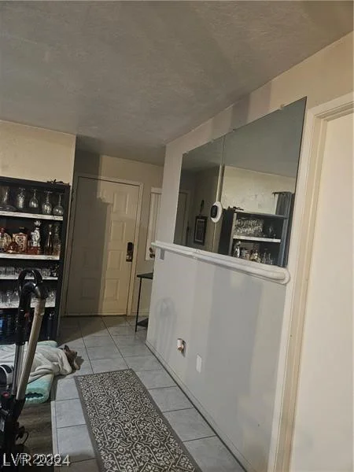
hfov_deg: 58.9
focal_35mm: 23
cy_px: 236
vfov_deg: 73.9
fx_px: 314
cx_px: 177
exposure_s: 1/24
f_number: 1.8
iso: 640
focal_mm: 5.4
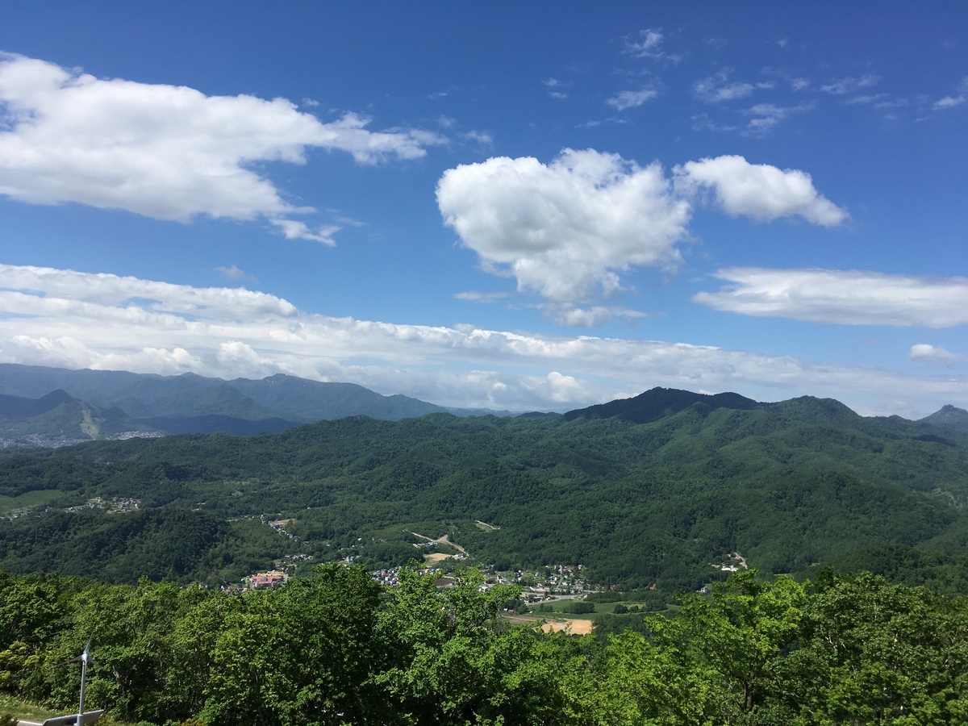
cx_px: 484
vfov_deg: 48.2
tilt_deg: +1.9
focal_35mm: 29
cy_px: 363
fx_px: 811
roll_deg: -2.5
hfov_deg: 61.7
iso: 25
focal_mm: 4.15
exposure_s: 1/2653
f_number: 2.2
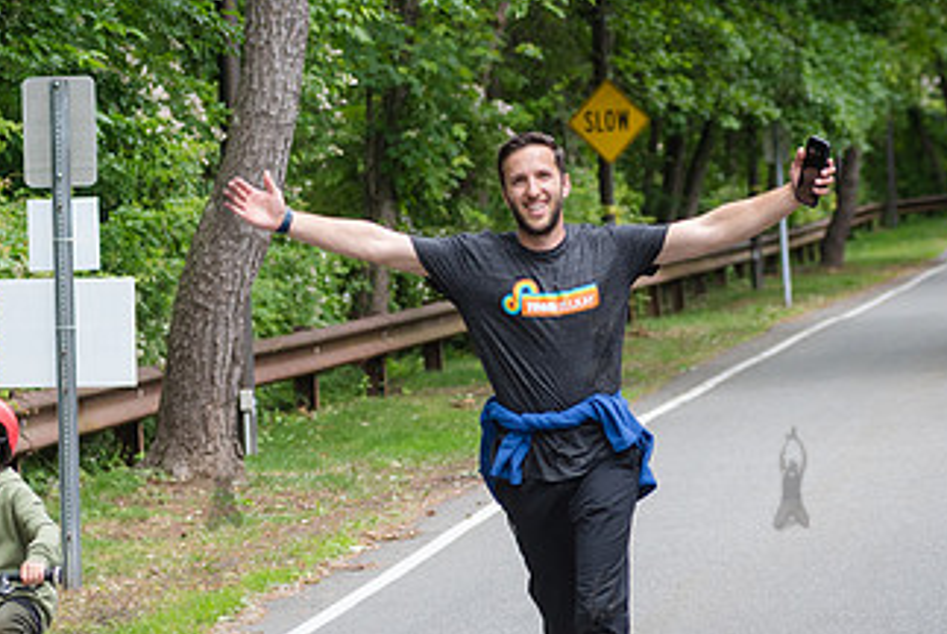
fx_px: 6319
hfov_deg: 8.6
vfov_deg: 5.7
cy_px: 490
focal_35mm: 240
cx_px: 454
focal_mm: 100
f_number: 4
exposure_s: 1/640
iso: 400
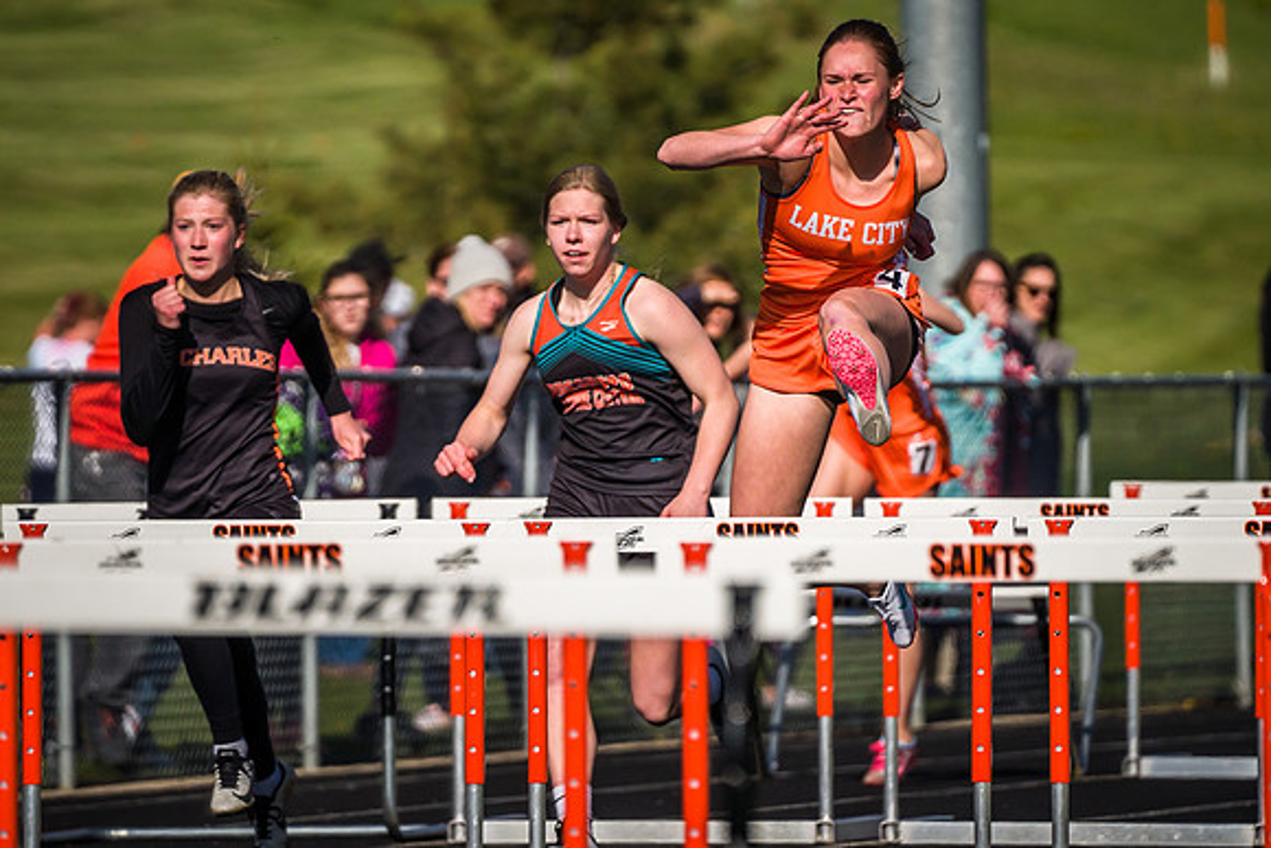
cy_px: 408
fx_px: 19936
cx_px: 598
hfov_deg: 3.7
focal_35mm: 565
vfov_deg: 2.4
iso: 1000
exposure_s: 1/6400
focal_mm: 370
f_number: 5.6
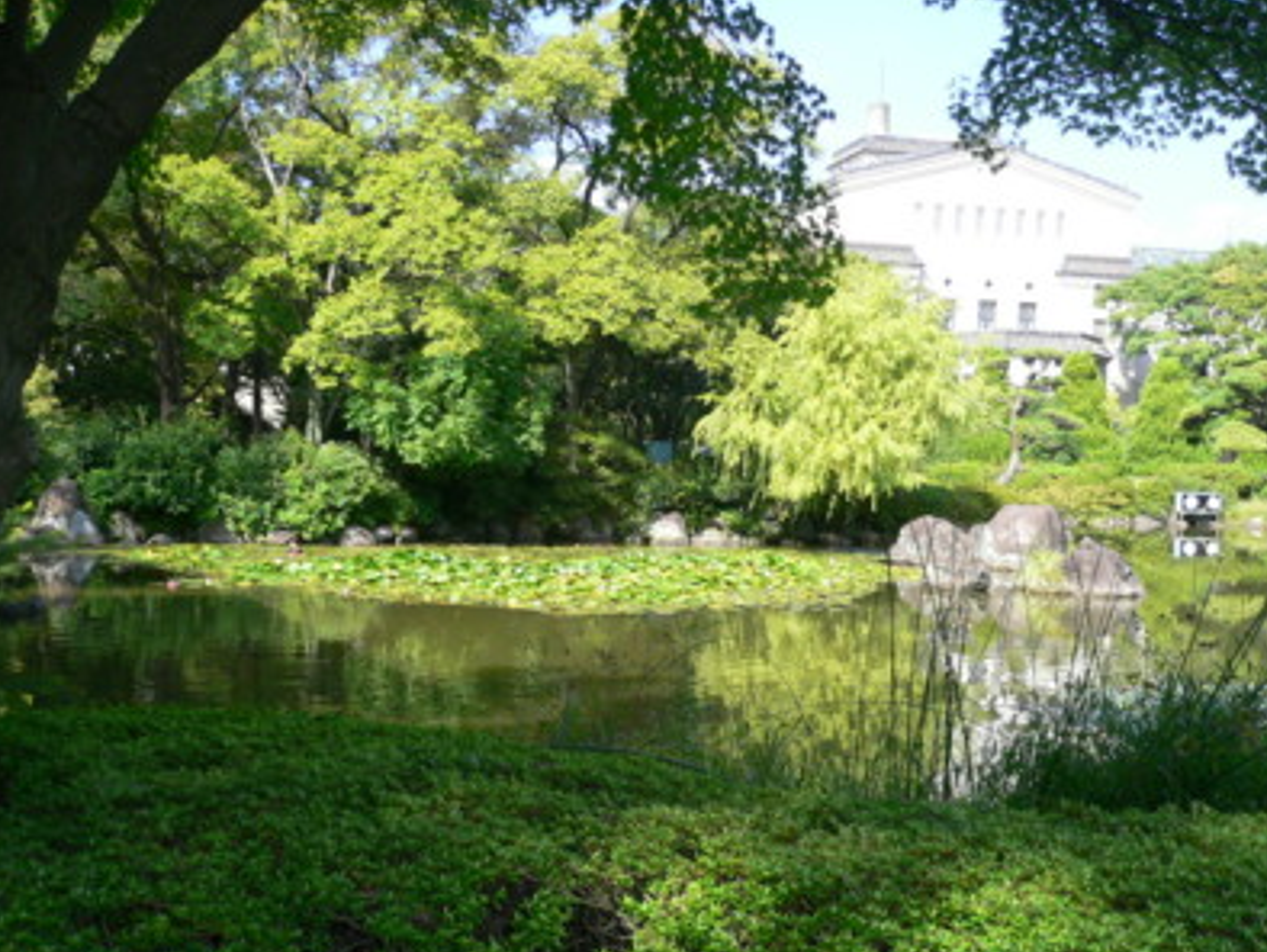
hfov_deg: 46.8
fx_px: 1465
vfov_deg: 35.9
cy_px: 534
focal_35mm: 40
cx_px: 646
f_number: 2.8
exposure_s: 1/500
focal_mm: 5.8
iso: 100
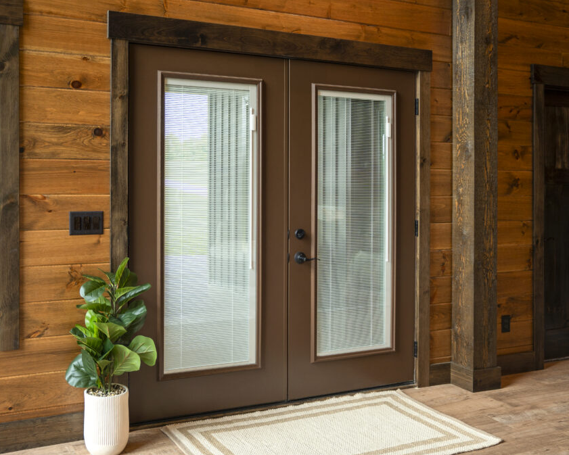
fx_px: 687
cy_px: 225
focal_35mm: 41
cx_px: 277
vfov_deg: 36.7
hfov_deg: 45.0
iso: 250
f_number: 2.8
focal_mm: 35.7
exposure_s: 1/200
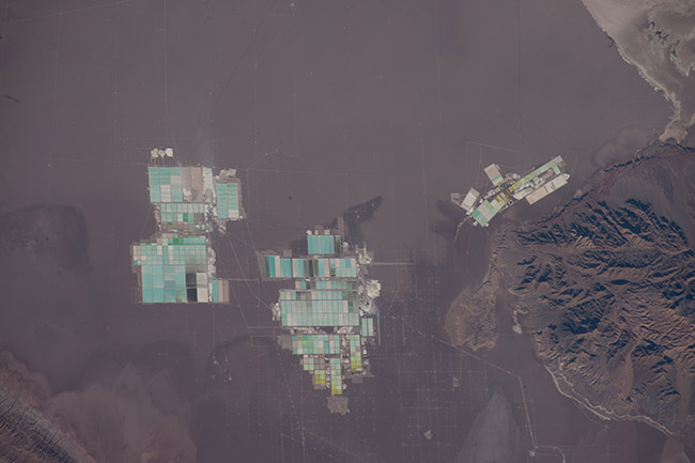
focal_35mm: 420
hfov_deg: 4.9
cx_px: 348
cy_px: 232
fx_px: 8106
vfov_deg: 3.3
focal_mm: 420
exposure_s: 1/320
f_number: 14
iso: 360
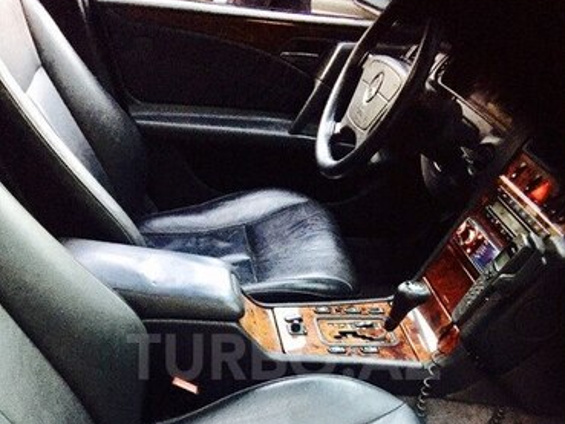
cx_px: 283
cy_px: 357
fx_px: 637
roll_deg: -7.4
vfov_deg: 35.3
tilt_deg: -36.8
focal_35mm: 39
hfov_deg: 47.8
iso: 400
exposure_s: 1/17
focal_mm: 4.15
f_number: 2.2
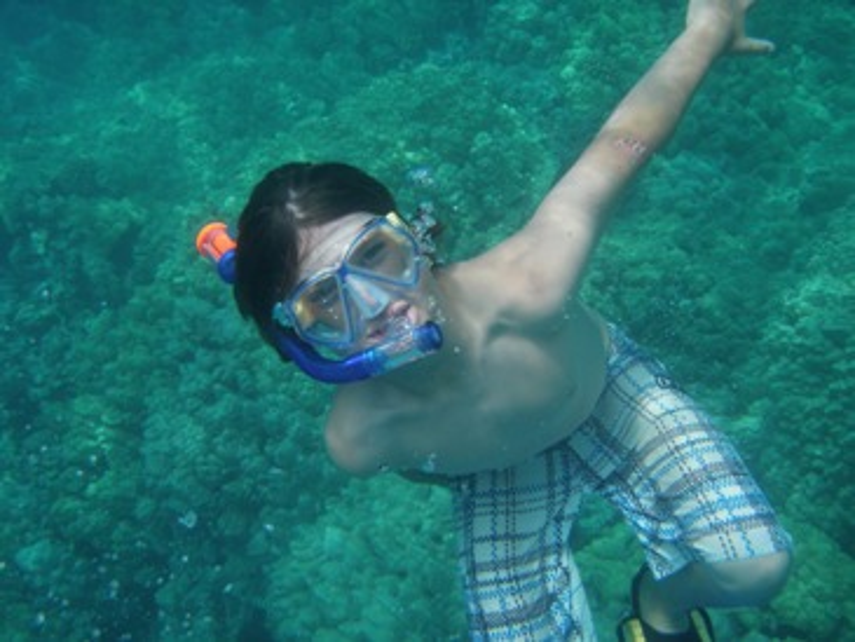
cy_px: 321
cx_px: 428
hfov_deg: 49.0
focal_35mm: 38
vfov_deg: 37.7
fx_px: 939
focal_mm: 6.7
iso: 80
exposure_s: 1/500
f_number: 3.5
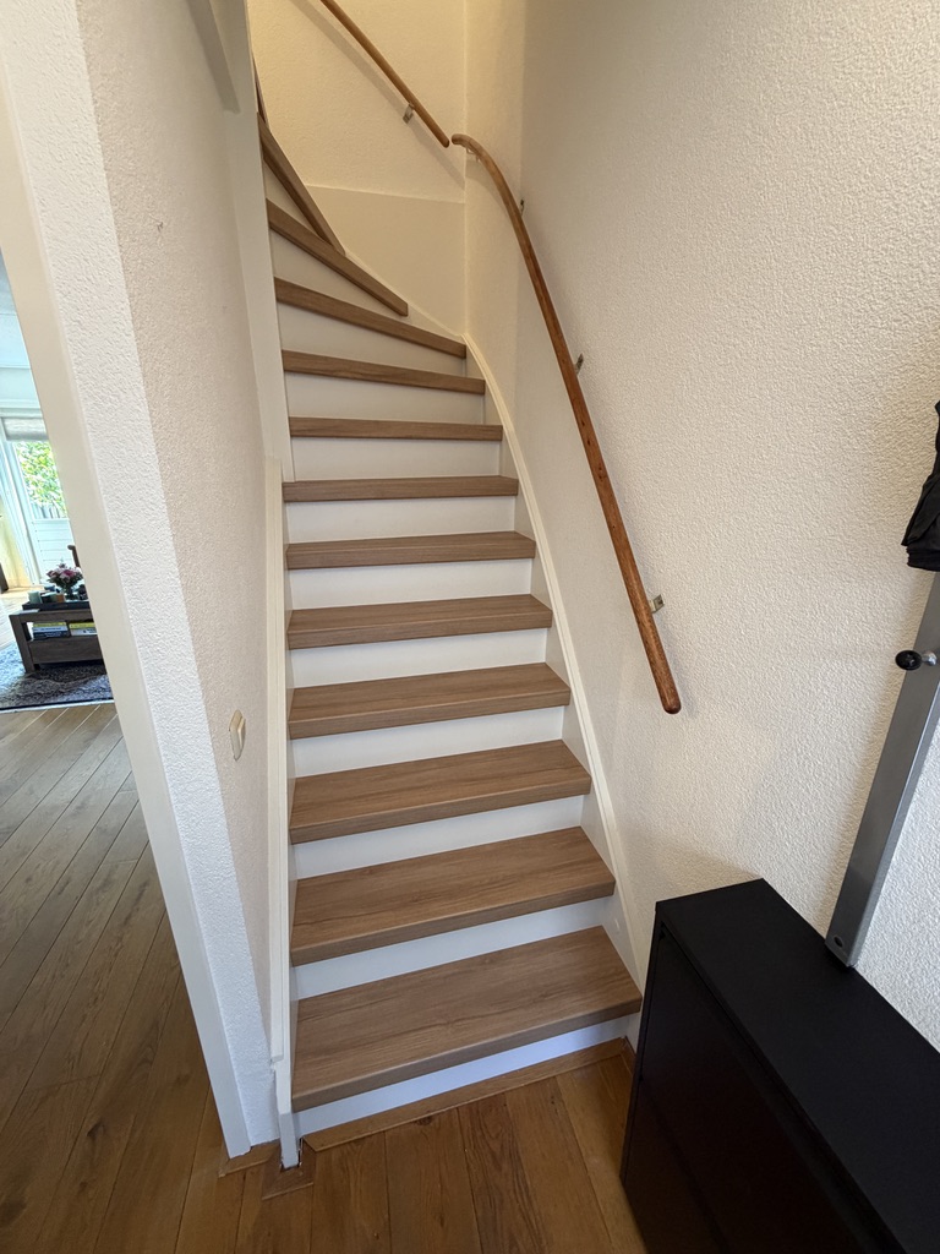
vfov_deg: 102.1
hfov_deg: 85.7
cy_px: 627
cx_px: 470
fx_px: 507
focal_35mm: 14
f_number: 2.2
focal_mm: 2.22
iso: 320
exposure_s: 1/50
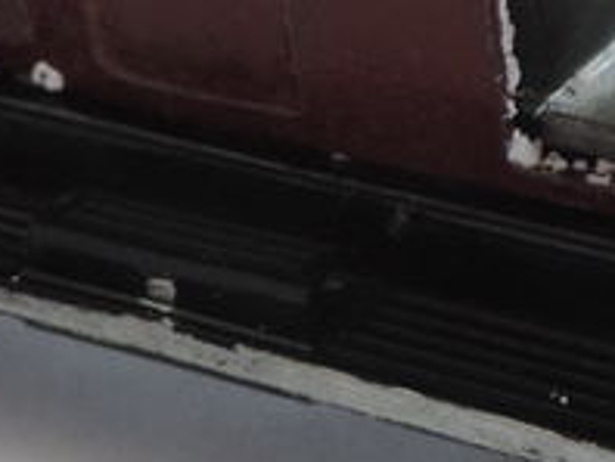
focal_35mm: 121
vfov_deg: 12.3
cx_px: 463
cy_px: 146
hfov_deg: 16.2
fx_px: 2152
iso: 560
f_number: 3
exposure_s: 1/8
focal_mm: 4.3
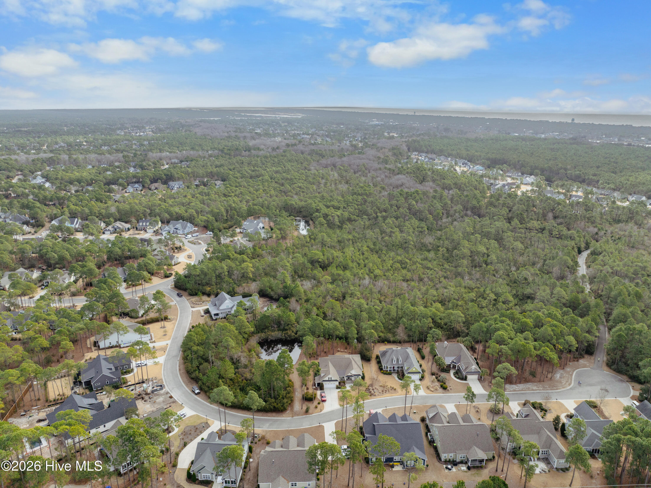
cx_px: 326
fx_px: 451
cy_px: 244
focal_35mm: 24
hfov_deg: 71.6
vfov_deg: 56.8
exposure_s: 1/160
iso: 270
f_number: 2.8
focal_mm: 12.29
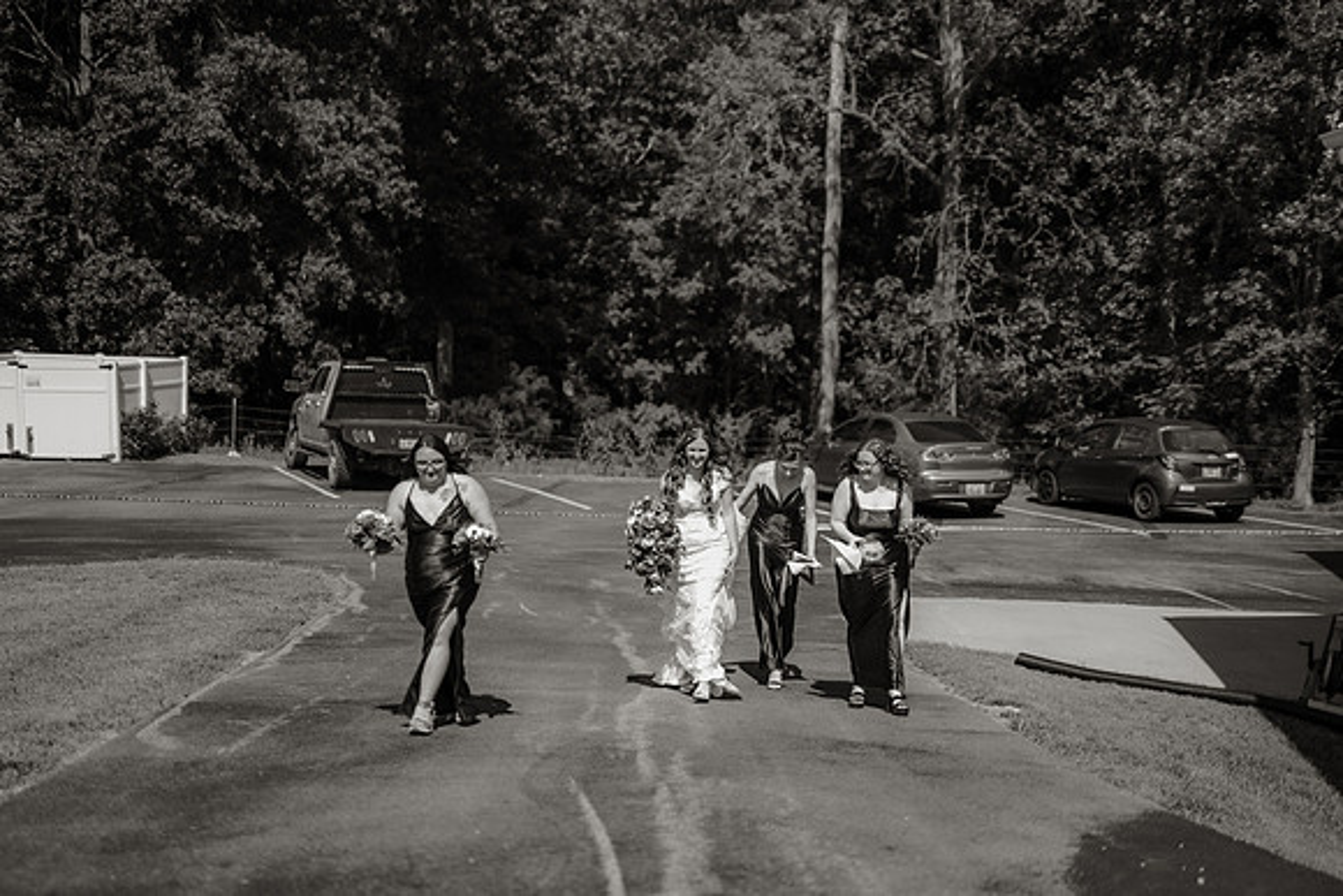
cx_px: 672
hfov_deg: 39.6
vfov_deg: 27.0
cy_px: 448
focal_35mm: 50
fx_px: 1866
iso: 1000
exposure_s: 1/32000
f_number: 1.8
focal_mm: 50
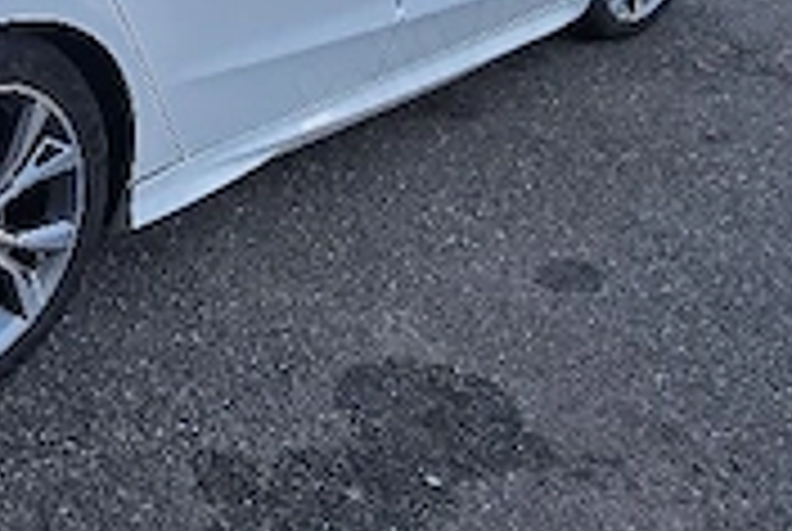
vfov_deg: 28.3
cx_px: -72
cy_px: 63
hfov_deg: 36.4
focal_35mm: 46
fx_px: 1014
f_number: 2.2
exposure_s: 1/526
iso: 50
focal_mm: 2.2
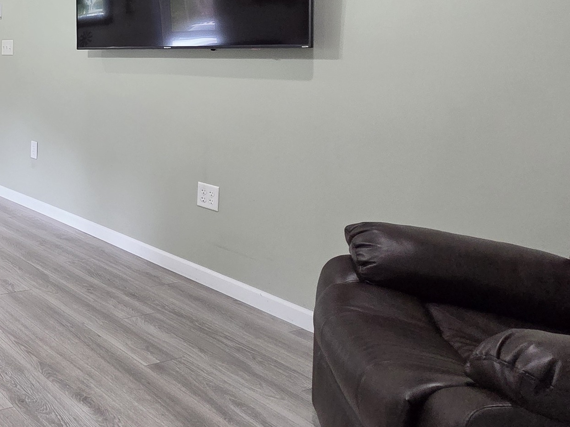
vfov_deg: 41.8
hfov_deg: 42.8
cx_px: -73
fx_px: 527
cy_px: 73
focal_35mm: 32
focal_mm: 2.2
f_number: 2.2
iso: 320
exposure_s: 1/60
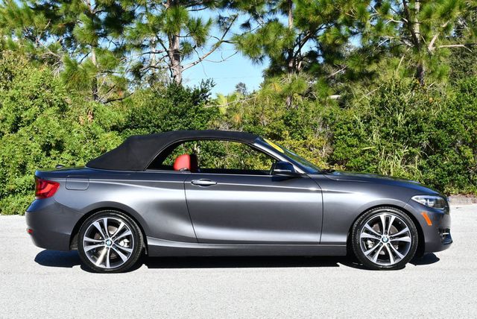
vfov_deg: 19.5
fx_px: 928
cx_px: 238
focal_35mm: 70
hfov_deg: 28.8
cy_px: 160
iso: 140
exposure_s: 1/250
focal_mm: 35
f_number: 8
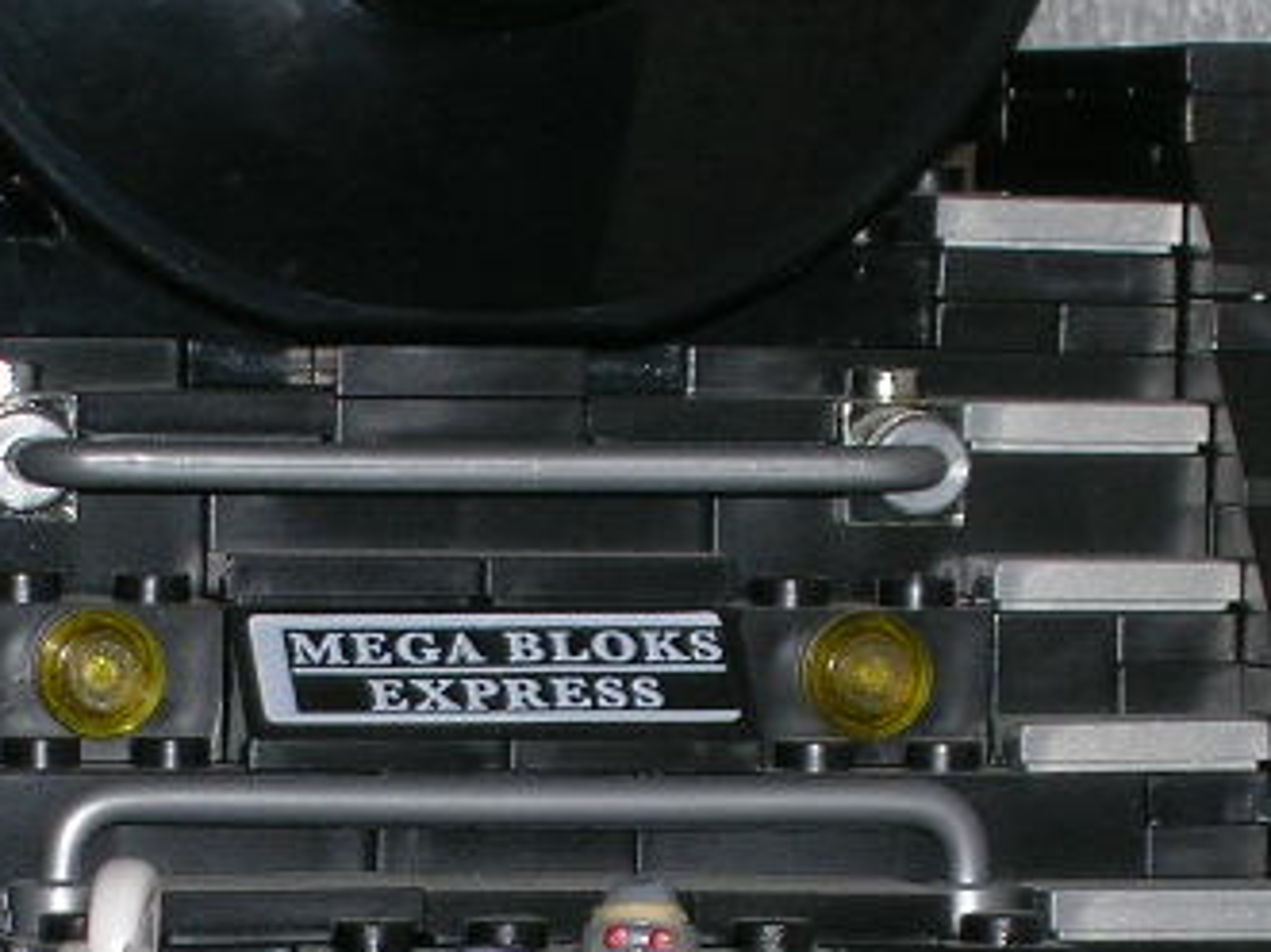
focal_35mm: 316
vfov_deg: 4.7
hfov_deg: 6.3
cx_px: 388
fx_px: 11598
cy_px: 1255
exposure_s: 1/60.1
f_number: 4.9
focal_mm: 17.1
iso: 50
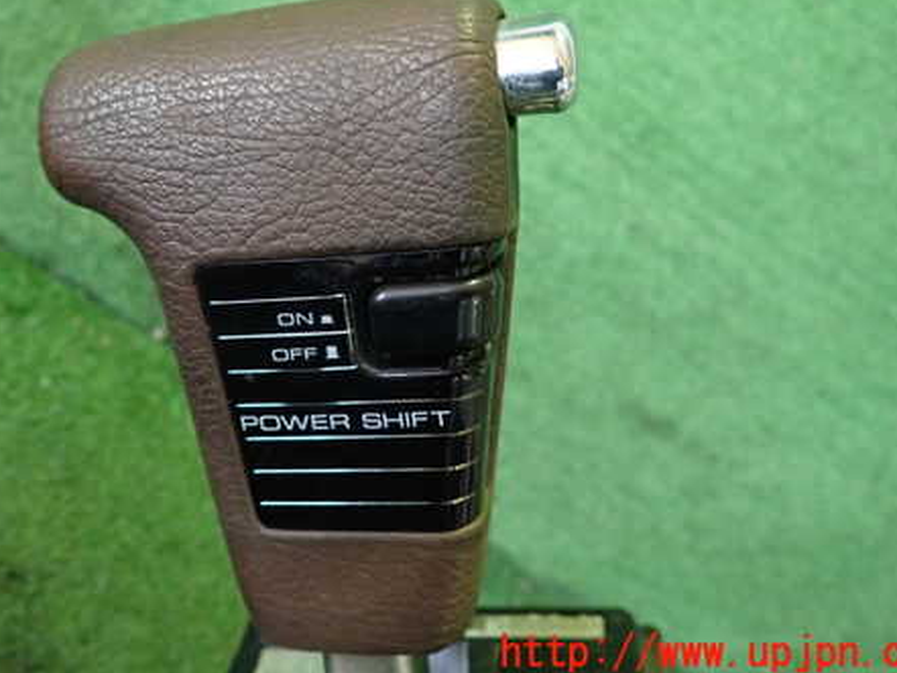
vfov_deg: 41.3
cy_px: 222
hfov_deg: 53.5
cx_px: 350
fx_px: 881
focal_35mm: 34
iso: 500
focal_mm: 4.5
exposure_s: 1/30
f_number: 2
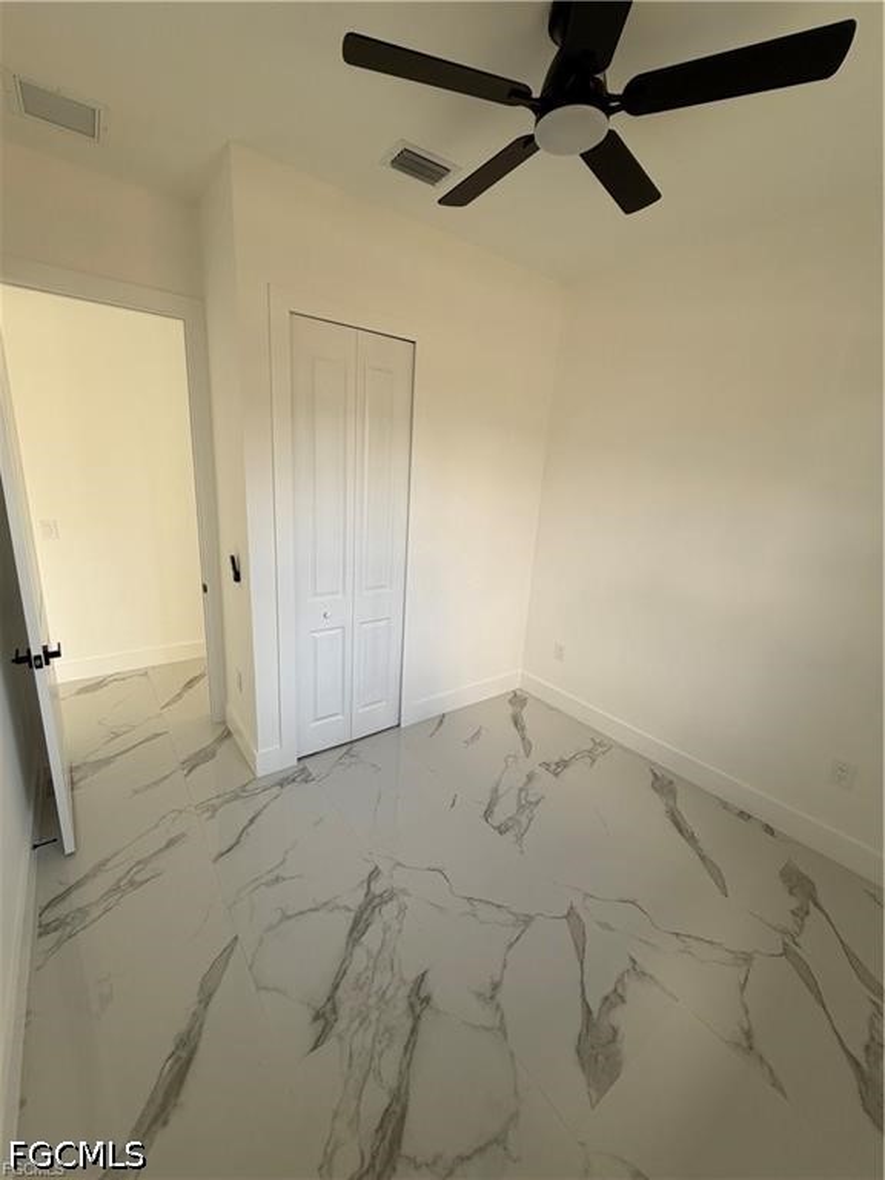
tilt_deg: -15.5
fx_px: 477
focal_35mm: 14
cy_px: 590
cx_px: 442
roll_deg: -3.1
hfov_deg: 85.7
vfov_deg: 102.1
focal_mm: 2.22
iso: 64
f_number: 2.2
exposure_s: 1/121
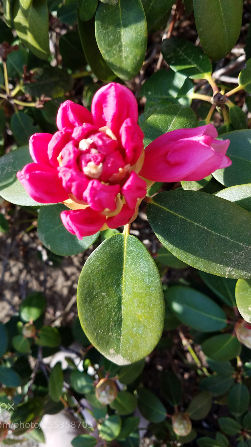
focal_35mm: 29
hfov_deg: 40.1
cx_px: 115
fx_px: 343
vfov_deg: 66.1
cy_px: 218
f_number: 1.7
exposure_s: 1/443
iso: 50
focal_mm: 4.2
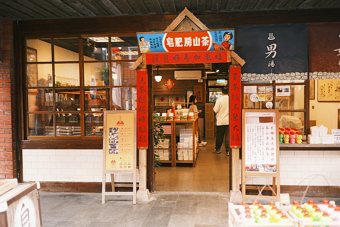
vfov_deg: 36.9
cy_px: 116
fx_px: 340
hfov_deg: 53.1
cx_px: 173
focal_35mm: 36
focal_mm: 35
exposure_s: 1/125
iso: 400
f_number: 2.2
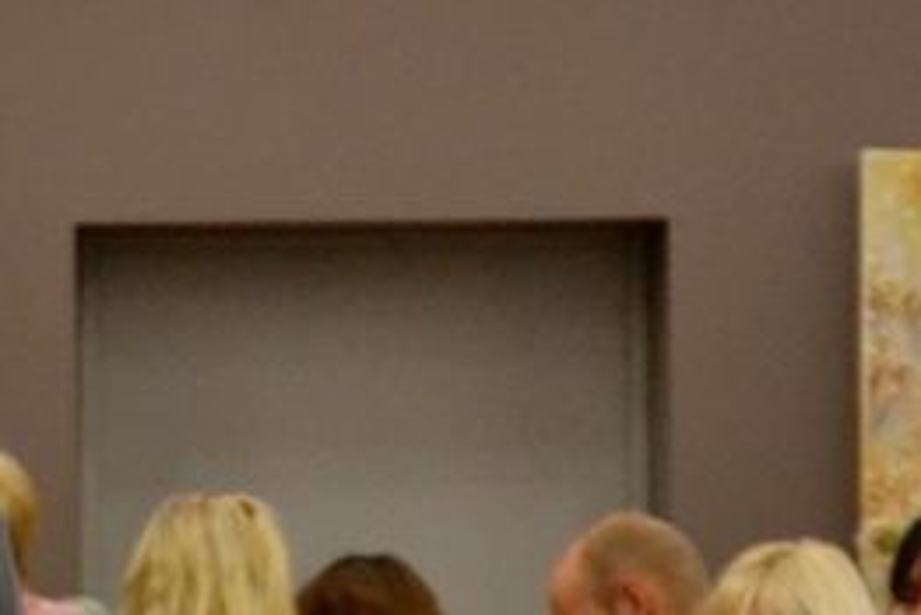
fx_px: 8241
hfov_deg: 6.3
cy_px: 691
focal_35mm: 322
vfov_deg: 4.3
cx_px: -309
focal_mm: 55
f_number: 4
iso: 2800
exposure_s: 1/60
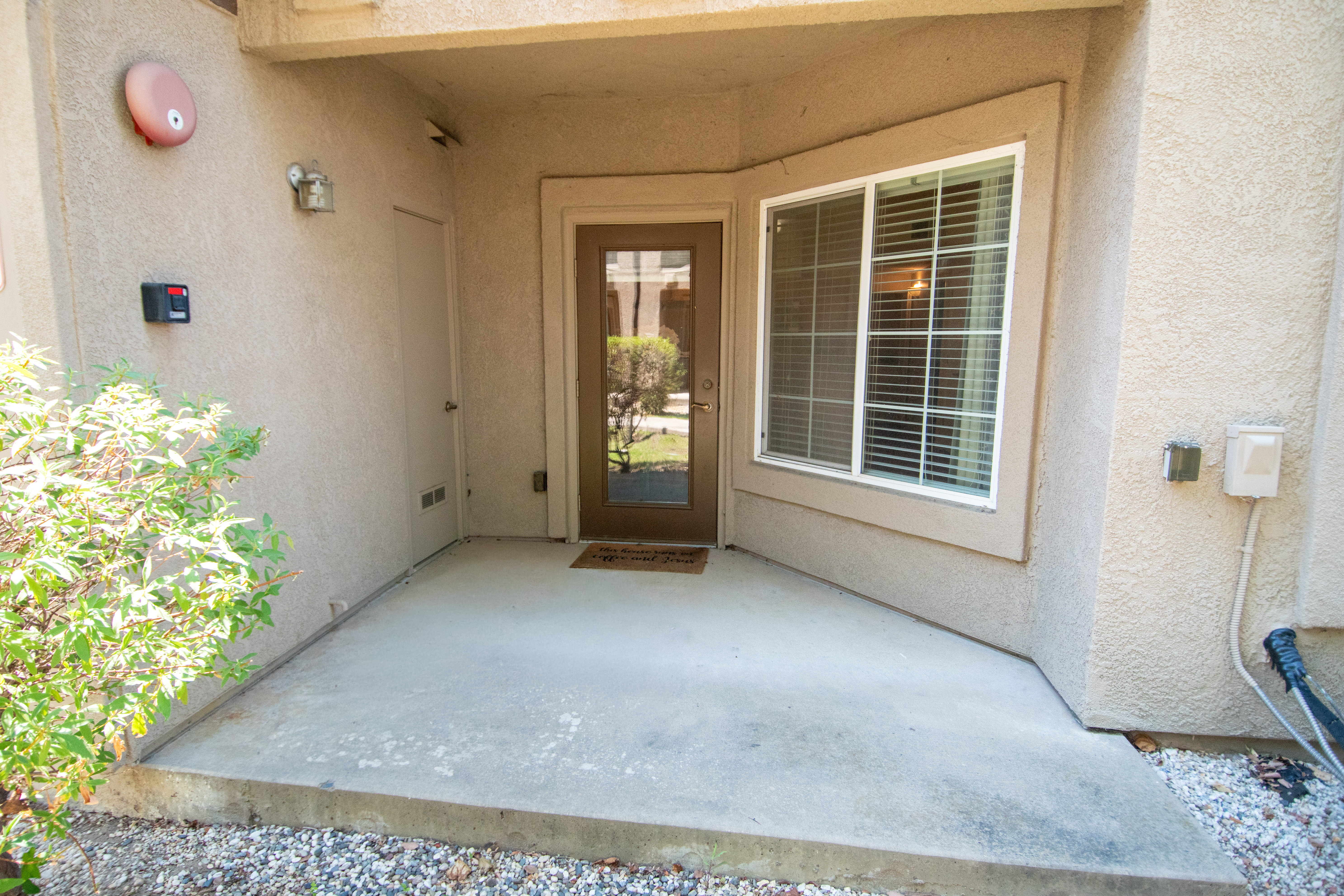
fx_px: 672
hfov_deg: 90.0
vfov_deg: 67.4
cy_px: 448
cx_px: 672
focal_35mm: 18
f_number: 4
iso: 560
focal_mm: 12
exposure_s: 1/1000
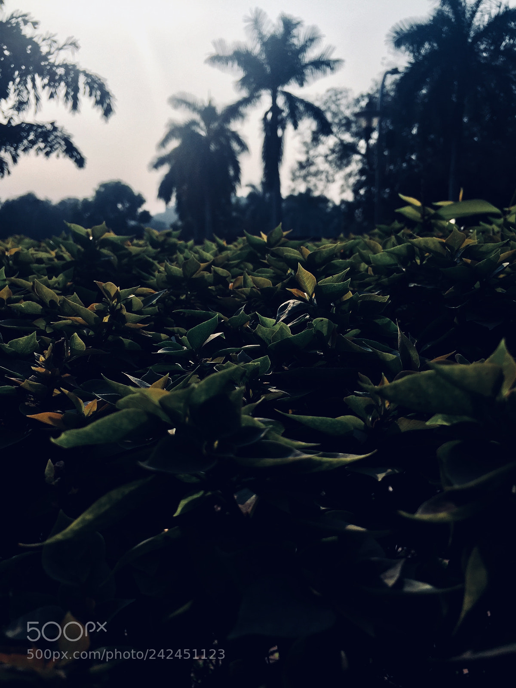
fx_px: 576
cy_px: 344
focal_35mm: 29
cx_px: 258
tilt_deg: -9.0
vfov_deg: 61.7
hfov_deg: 48.2
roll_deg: +0.3
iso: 32
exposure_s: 1/2475
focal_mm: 4.15
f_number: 2.2
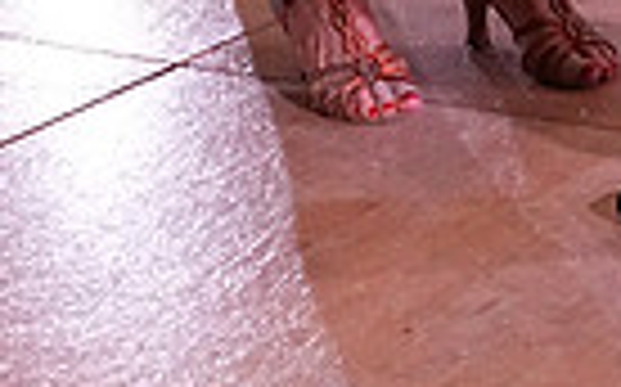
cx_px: 547
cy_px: -788
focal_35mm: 193
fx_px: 3264
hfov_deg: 10.8
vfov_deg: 6.2
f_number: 5.6
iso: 3200
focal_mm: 30
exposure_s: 1/400
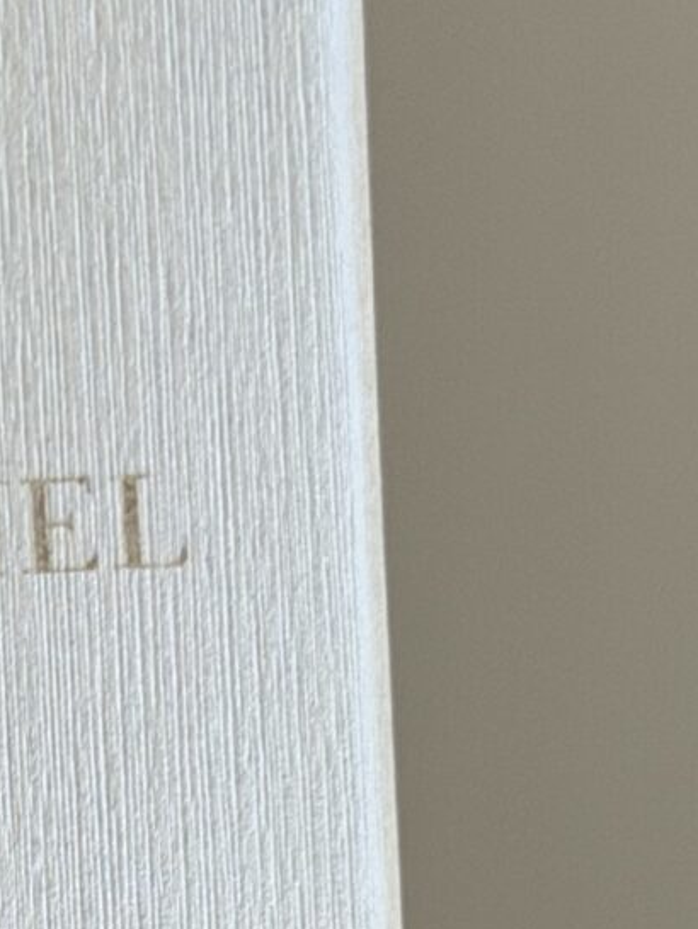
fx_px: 6045
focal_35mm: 225
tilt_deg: -47.7
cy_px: 1373
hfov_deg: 6.5
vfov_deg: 8.6
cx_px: -279
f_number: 1.78
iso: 80
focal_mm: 6.76
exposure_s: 1/1285
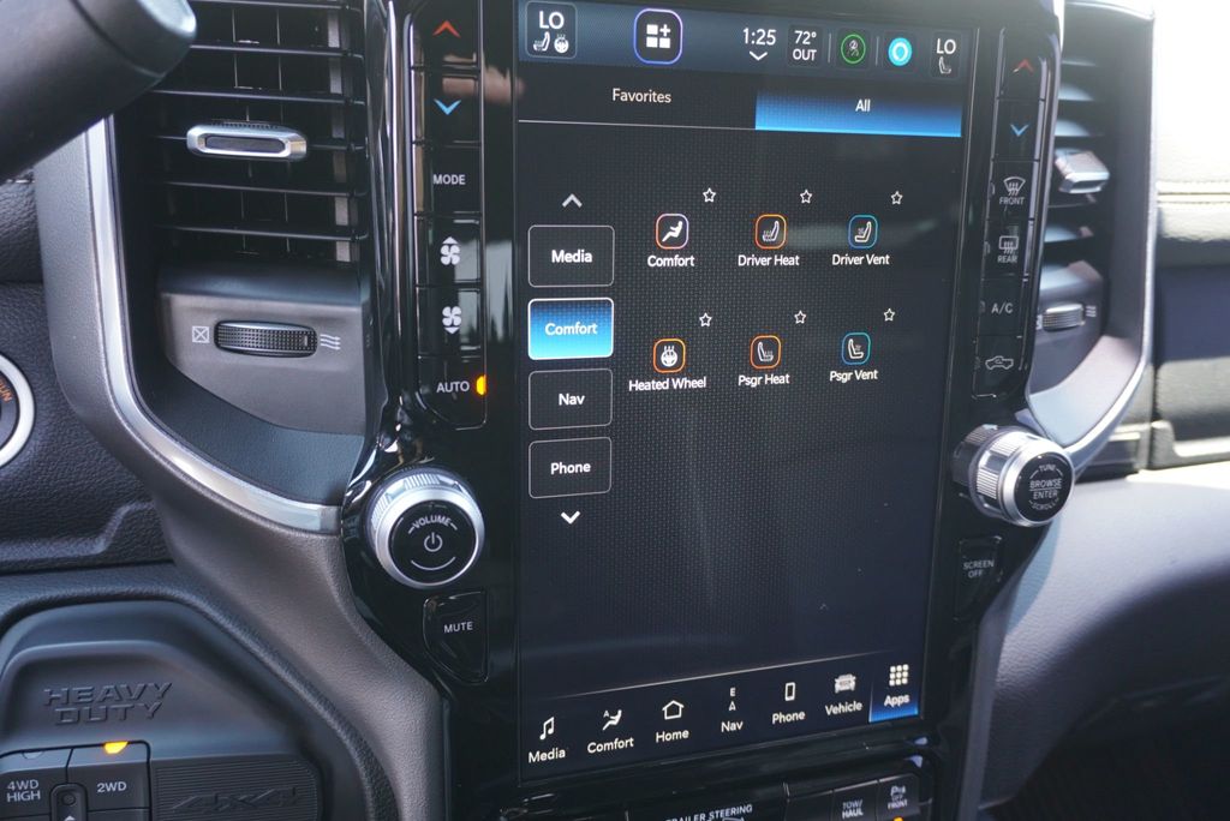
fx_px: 1026
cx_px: 615
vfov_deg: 43.7
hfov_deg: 61.9
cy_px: 410
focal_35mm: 30
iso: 500
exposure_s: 1/60
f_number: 4
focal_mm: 20
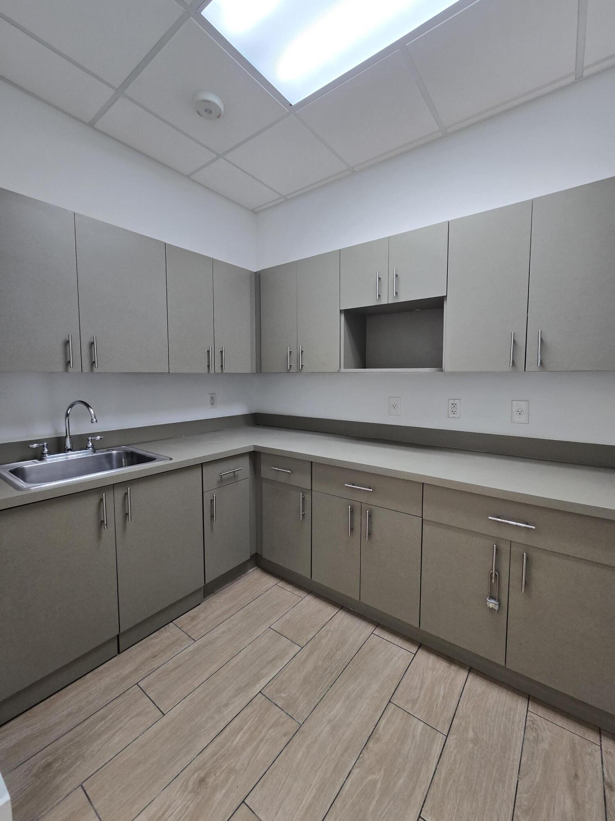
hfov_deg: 89.9
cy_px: 410
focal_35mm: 13
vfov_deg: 106.2
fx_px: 308
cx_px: 308
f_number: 2.2
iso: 125
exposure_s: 1/60
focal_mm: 2.2
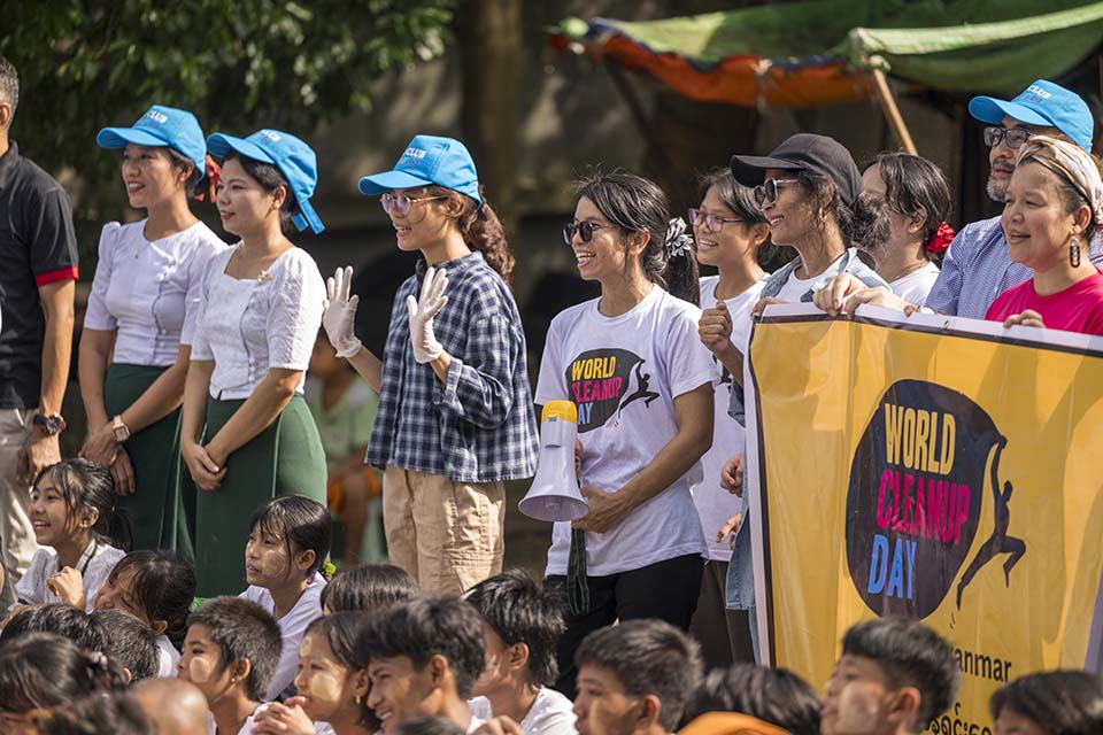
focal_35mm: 200
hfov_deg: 10.3
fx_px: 6127
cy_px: 368
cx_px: 552
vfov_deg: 6.9
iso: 160
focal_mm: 200
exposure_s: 1/800
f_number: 2.8
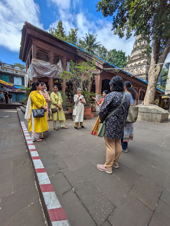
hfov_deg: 85.7
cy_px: 113
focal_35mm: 14
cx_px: 85
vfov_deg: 102.0
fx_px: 92
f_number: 2.2
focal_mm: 1.83
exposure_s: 1/1658
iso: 52
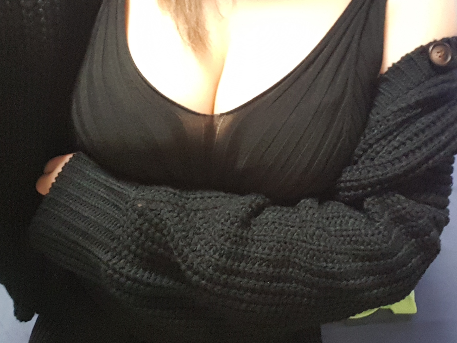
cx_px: 249
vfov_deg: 45.4
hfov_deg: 58.3
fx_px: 409
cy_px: 161
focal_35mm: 31
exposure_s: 1/12
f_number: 1.7
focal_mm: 2.1
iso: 400
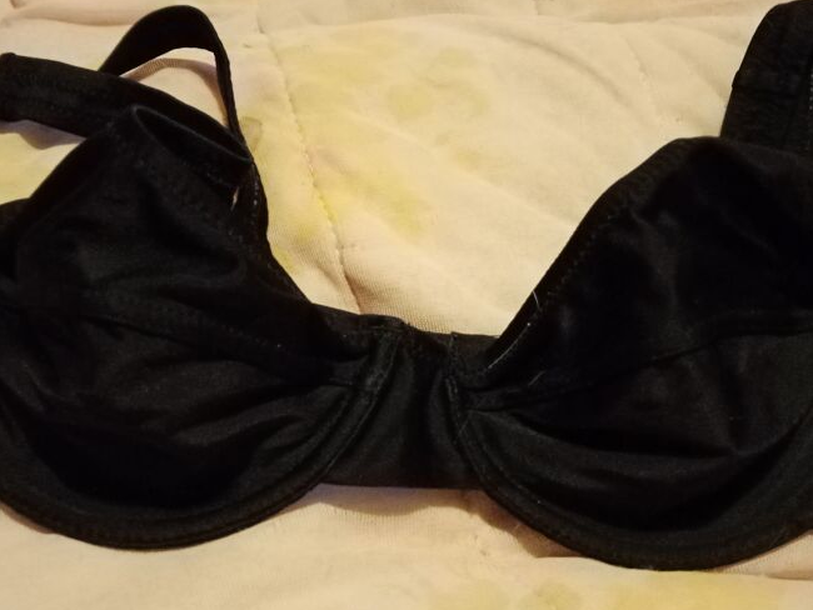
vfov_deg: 35.9
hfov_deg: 46.8
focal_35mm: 40
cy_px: 354
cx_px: 423
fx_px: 940
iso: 2628
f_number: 1.8
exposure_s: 1/12.5
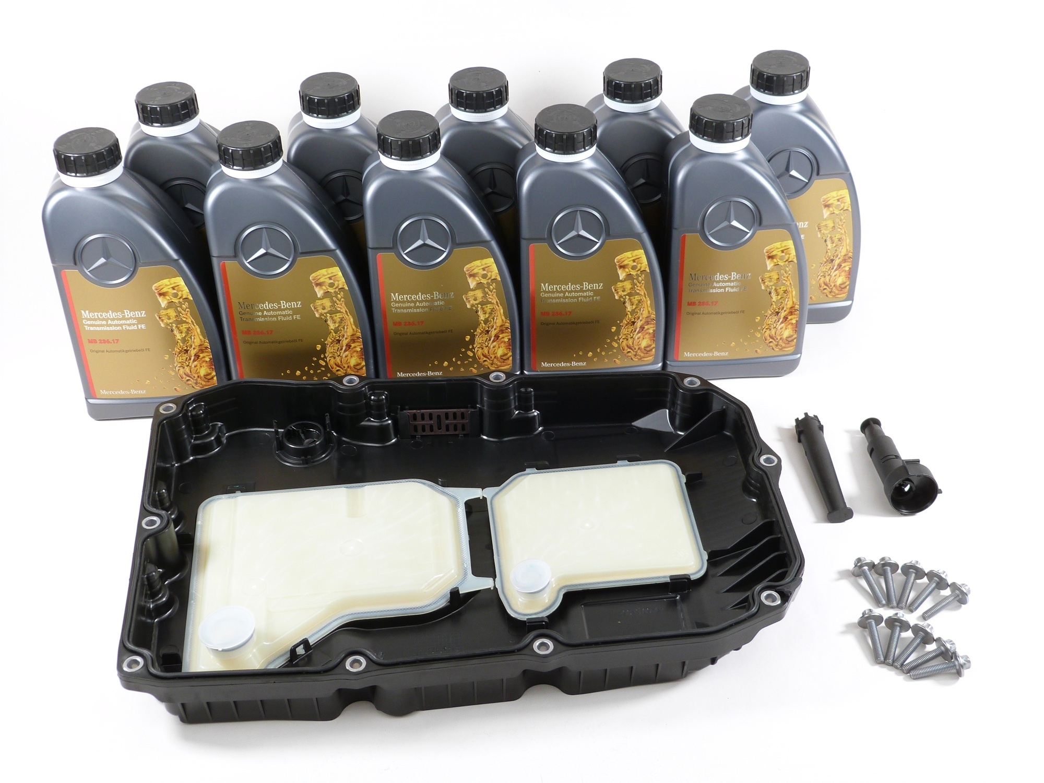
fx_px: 1387
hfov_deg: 41.2
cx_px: 522
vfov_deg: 31.5
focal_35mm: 46
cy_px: 392
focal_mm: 8.3
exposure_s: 1/100
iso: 100
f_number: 3.2
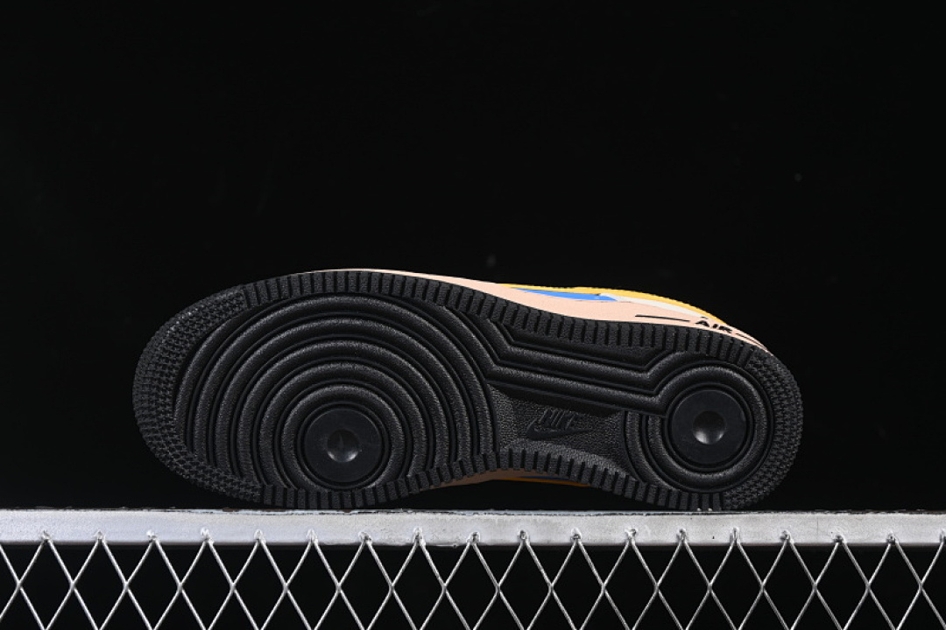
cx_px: 473
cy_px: 315
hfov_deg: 27.0
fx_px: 1971
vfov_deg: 18.2
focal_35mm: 75
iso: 160
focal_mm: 50
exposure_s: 1/60
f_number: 6.3
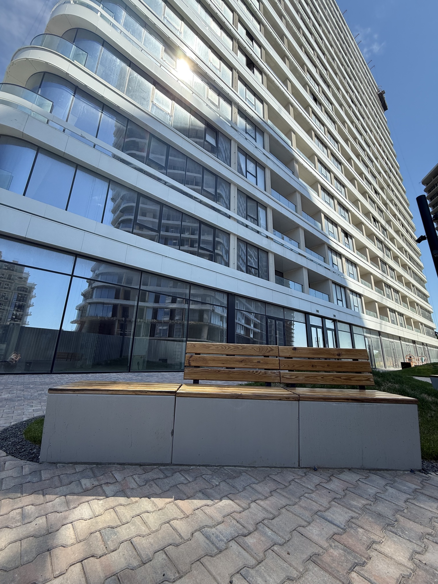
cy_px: 292
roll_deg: -1.9
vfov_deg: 102.1
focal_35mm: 14
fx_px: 236
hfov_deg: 85.7
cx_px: 219
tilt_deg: +16.3
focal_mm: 2.22
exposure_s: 1/864
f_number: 2.2
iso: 50
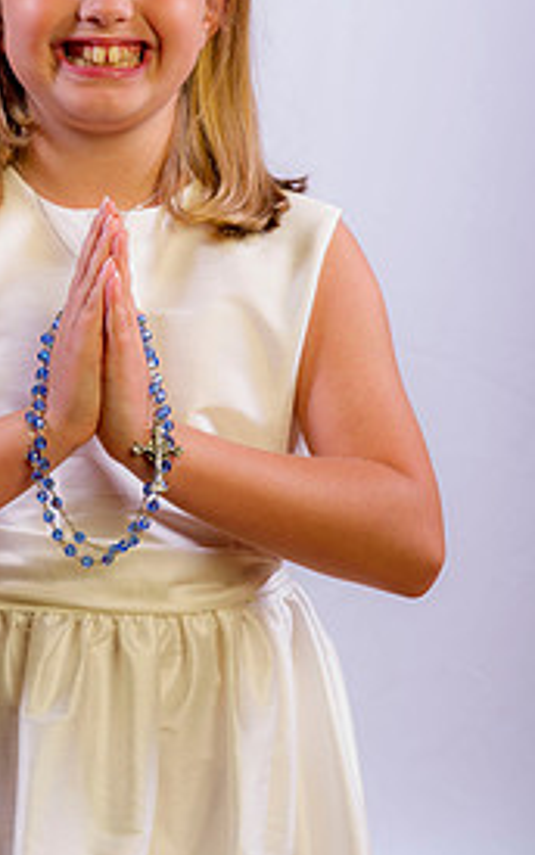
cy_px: 162
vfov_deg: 18.7
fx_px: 2565
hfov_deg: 11.9
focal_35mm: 110
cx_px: 110
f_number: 8
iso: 100
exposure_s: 1/200
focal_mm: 66
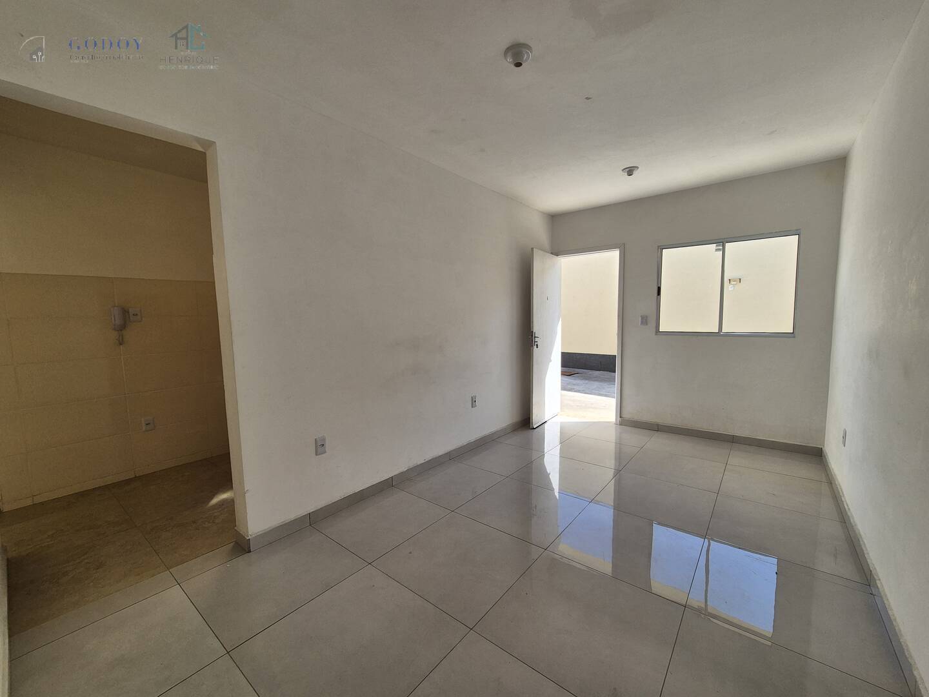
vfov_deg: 89.9
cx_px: 464
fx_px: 349
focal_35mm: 13
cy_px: 348
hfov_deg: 106.2
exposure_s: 1/516
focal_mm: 2.2
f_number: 2.2
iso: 50
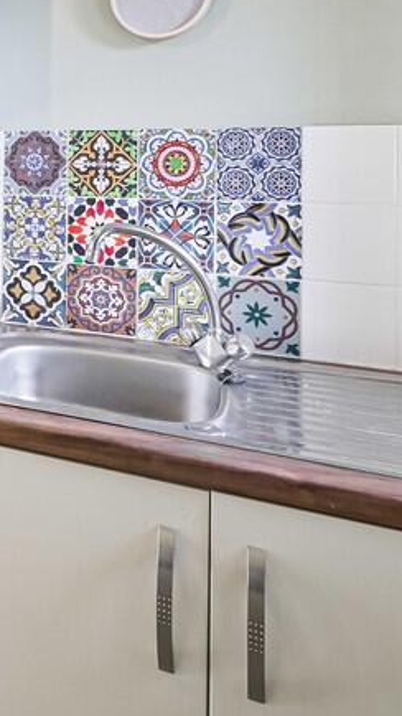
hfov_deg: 26.6
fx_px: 682
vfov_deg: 52.5
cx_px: -148
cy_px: 165
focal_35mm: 36
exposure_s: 1/60
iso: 800
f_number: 4
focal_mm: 7
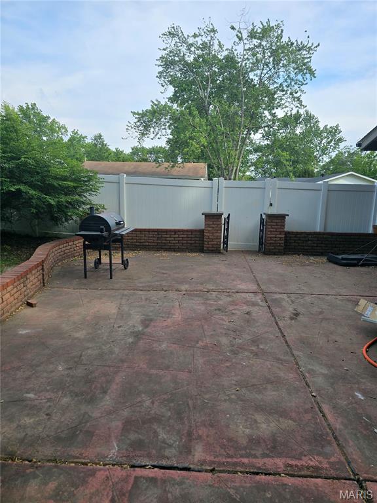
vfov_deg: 73.9
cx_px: 188
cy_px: 252
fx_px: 334
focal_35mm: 23
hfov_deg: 58.9
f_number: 1.7
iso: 12
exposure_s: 1/357
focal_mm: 6.3
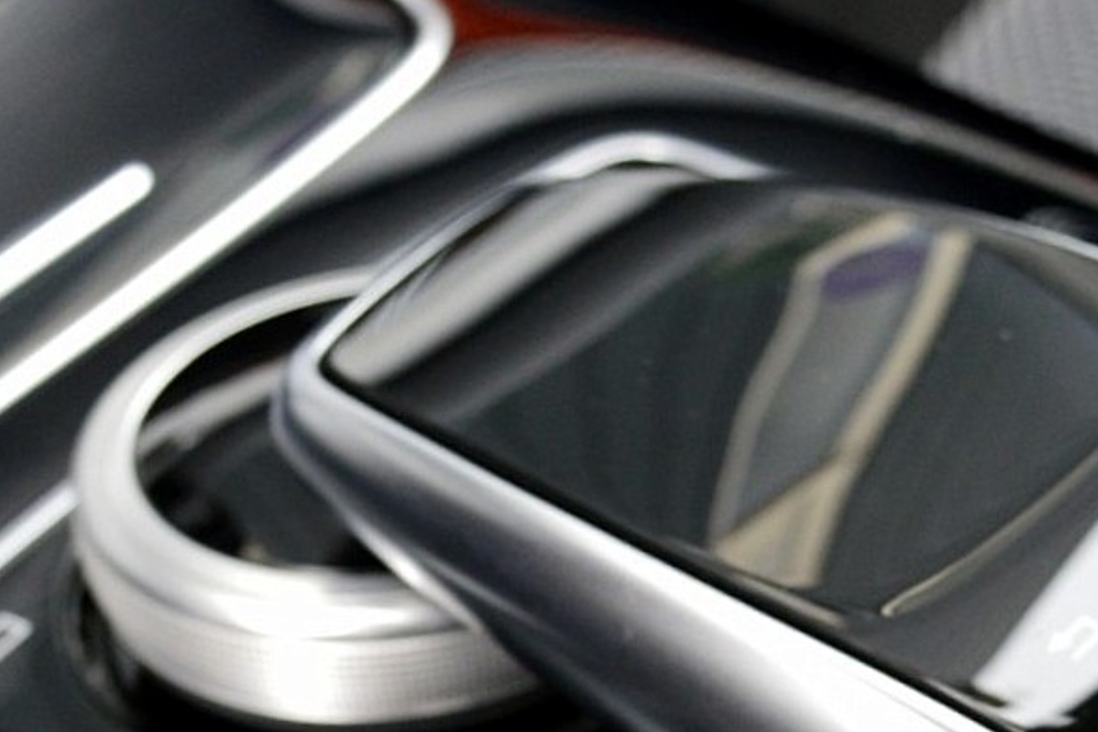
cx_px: 525
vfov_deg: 9.4
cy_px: 749
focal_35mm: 145
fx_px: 4435
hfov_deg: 14.1
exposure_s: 1/60
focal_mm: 35
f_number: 7.1
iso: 800
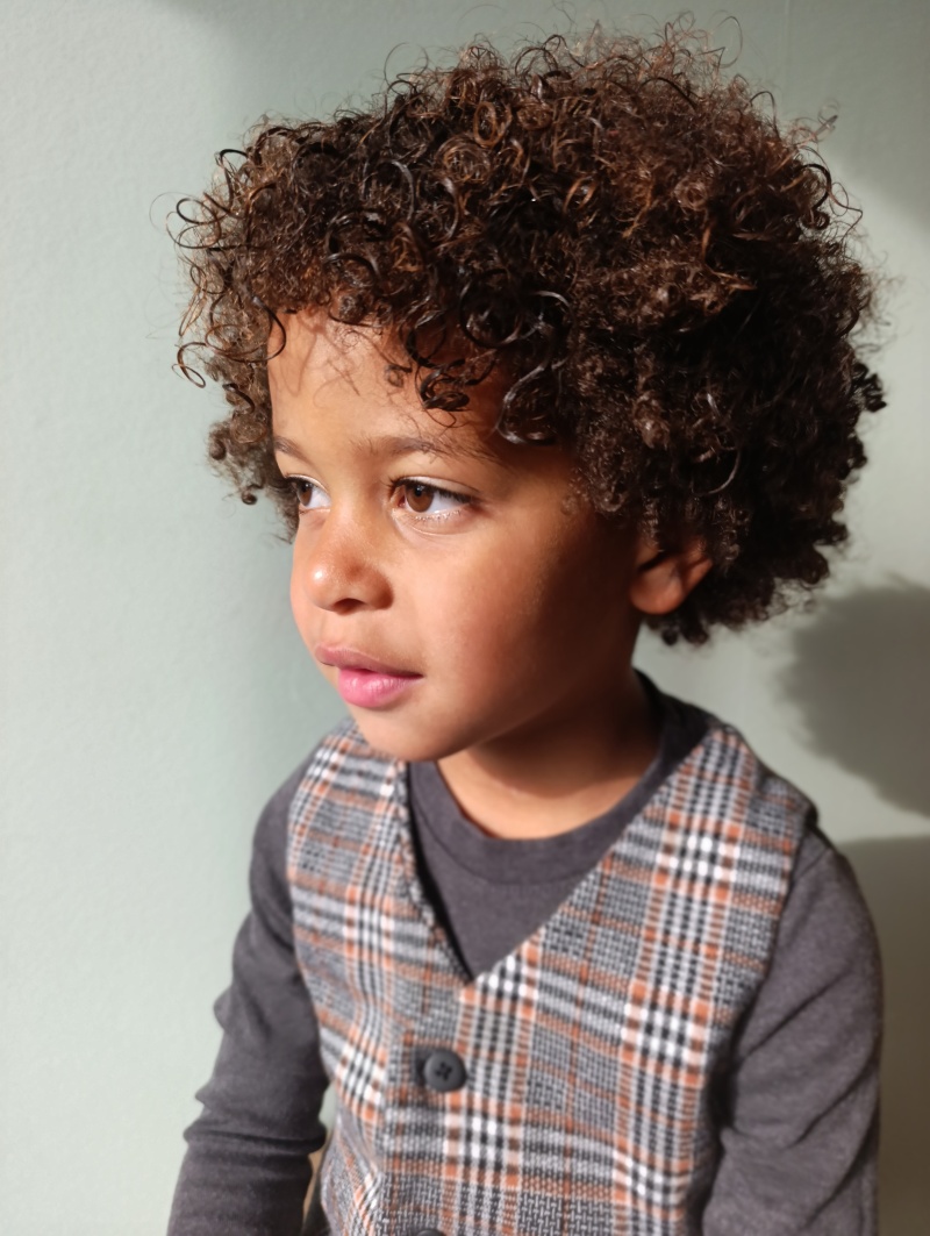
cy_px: 618
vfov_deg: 73.9
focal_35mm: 23
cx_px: 465
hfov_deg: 59.0
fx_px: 822
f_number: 1.6
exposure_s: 1/100
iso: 200
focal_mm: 6.14
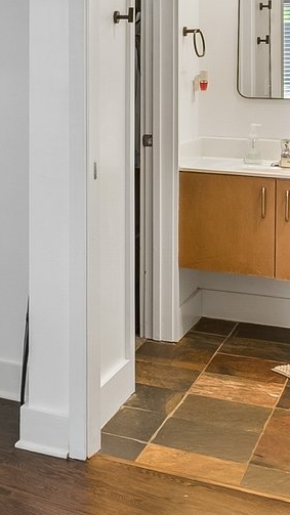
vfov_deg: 31.1
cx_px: -203
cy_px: 111
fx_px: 904
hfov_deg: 16.0
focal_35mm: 66
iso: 640
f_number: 6.3
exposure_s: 1/8
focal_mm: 15.5
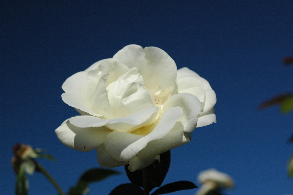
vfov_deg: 14.7
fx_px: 756
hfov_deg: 21.9
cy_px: 98
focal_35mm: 93
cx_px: 146
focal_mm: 62
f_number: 5.6
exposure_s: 1/3200
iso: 800
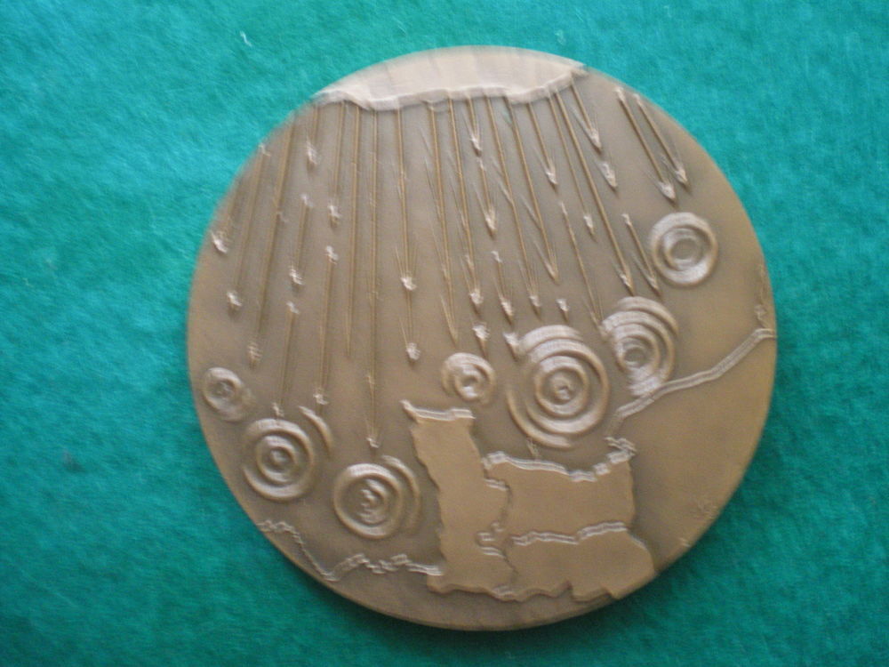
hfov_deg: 49.0
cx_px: 444
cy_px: 334
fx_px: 976
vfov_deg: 37.7
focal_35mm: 38
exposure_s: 1/5
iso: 400
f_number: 3.1
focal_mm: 6.3
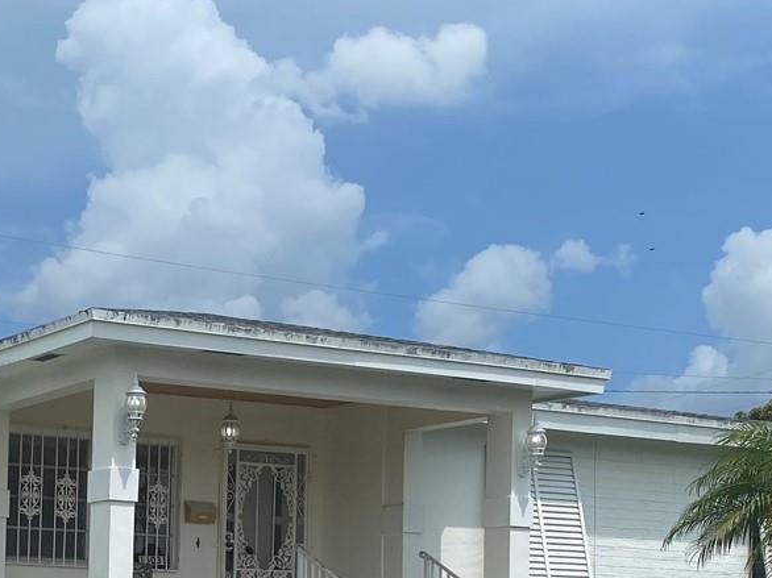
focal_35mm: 71
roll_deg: -2.1
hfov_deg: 26.4
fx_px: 1583
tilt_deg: +1.8
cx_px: 65
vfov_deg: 20.1
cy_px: 578
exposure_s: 1/4115
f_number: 1.8
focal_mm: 4.25
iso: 32
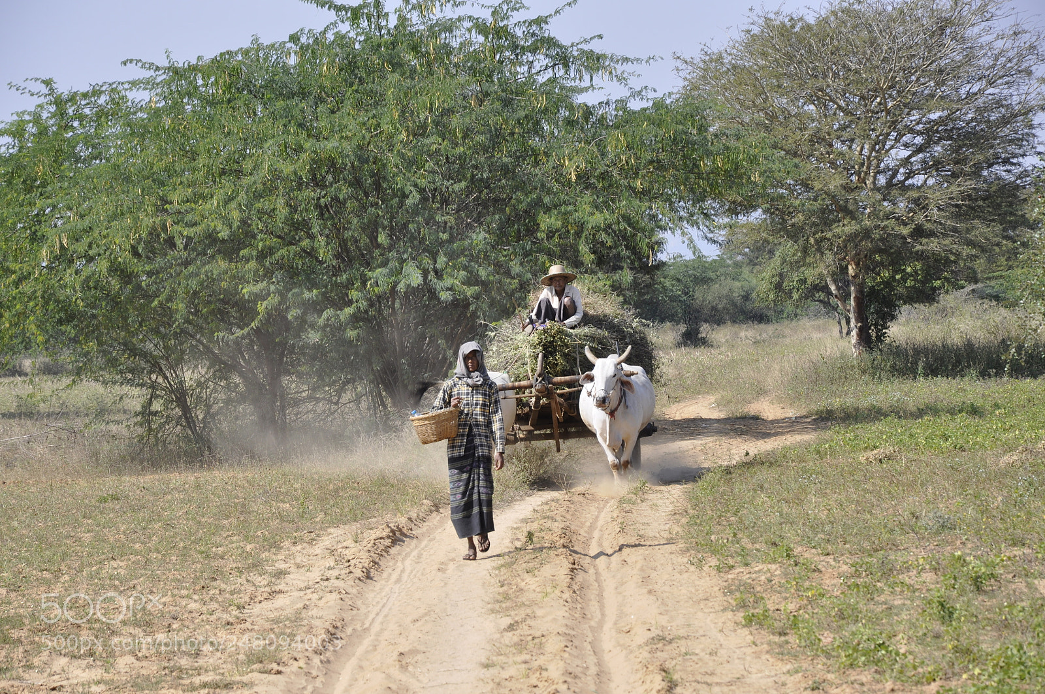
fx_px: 4567
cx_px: 522
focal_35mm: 158
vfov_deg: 8.7
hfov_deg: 13.1
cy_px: 347
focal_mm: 105
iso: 200
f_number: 9
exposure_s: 1/320
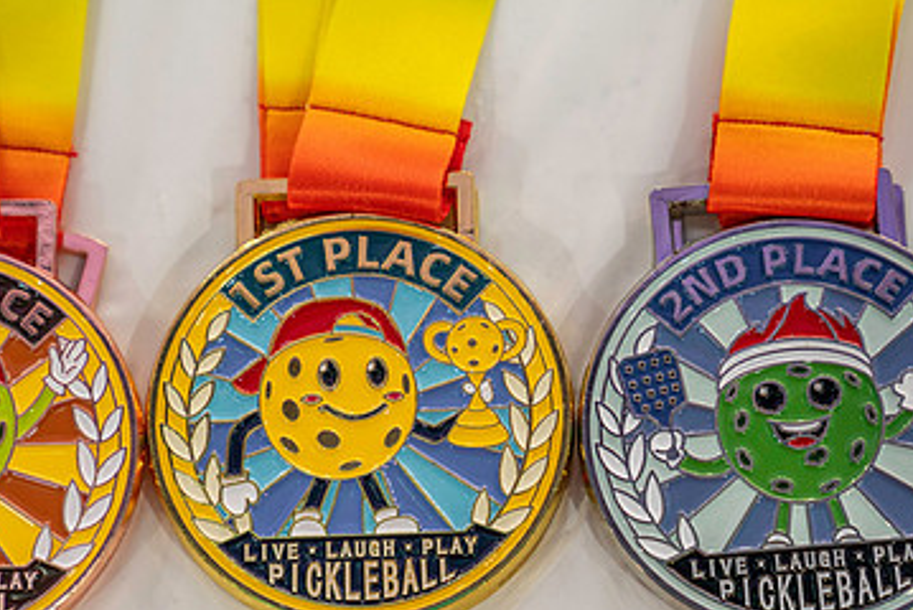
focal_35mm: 113
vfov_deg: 12.1
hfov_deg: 18.1
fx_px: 2868
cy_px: 446
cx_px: 381
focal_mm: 70
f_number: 3.5
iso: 1000
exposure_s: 1/160
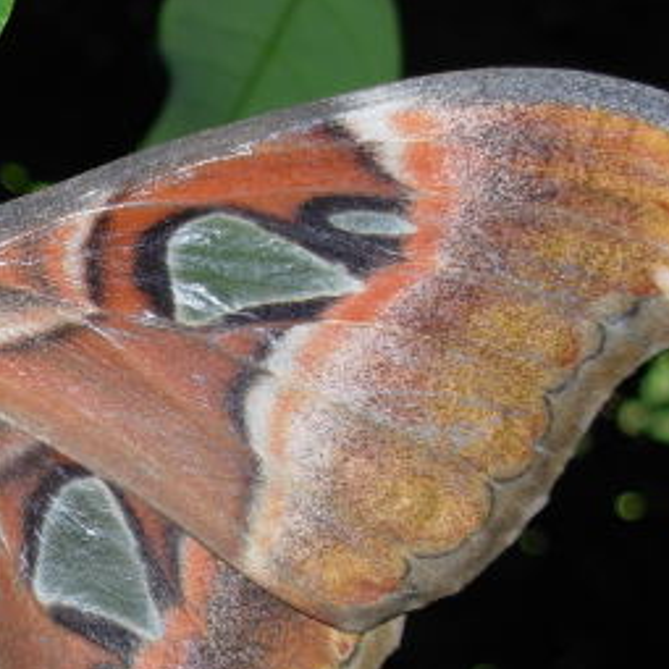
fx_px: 3739
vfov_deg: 10.2
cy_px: 538
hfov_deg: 10.0
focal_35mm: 171
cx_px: -171
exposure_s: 1/45.3
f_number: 3.5
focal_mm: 11.5
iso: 50
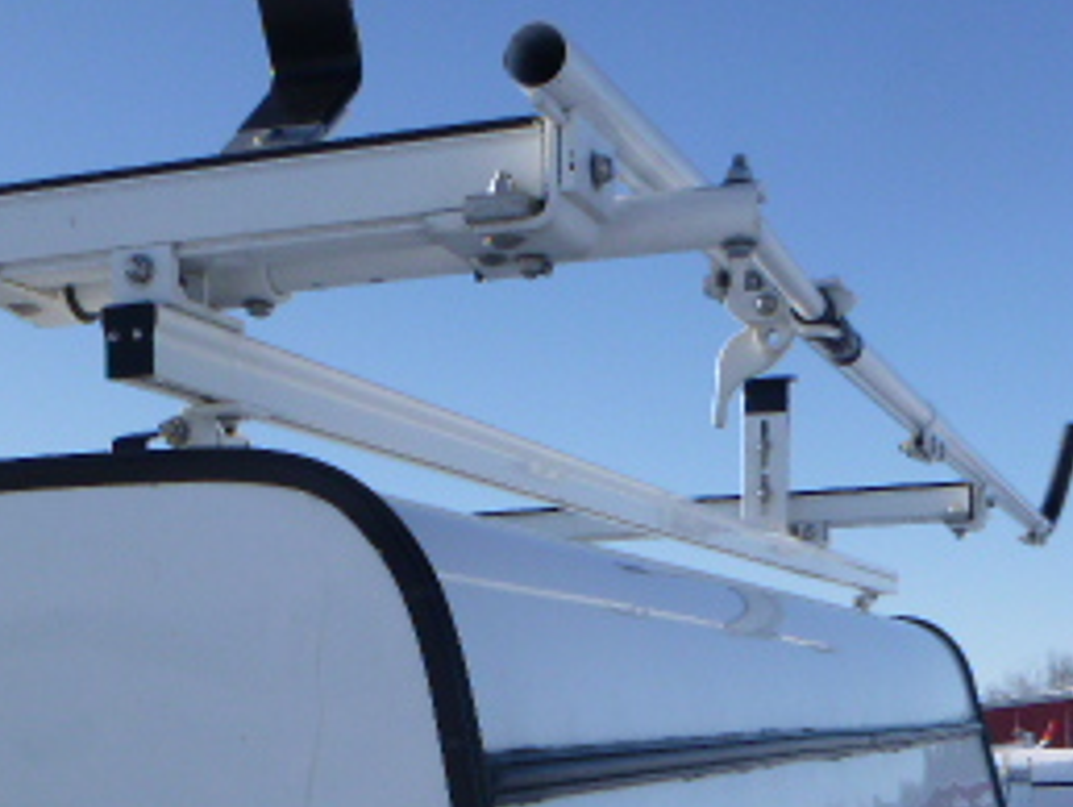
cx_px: 536
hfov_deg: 31.2
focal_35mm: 62
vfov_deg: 22.5
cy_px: 861
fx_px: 1924
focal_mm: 4.5
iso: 100
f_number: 3.9
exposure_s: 1/640
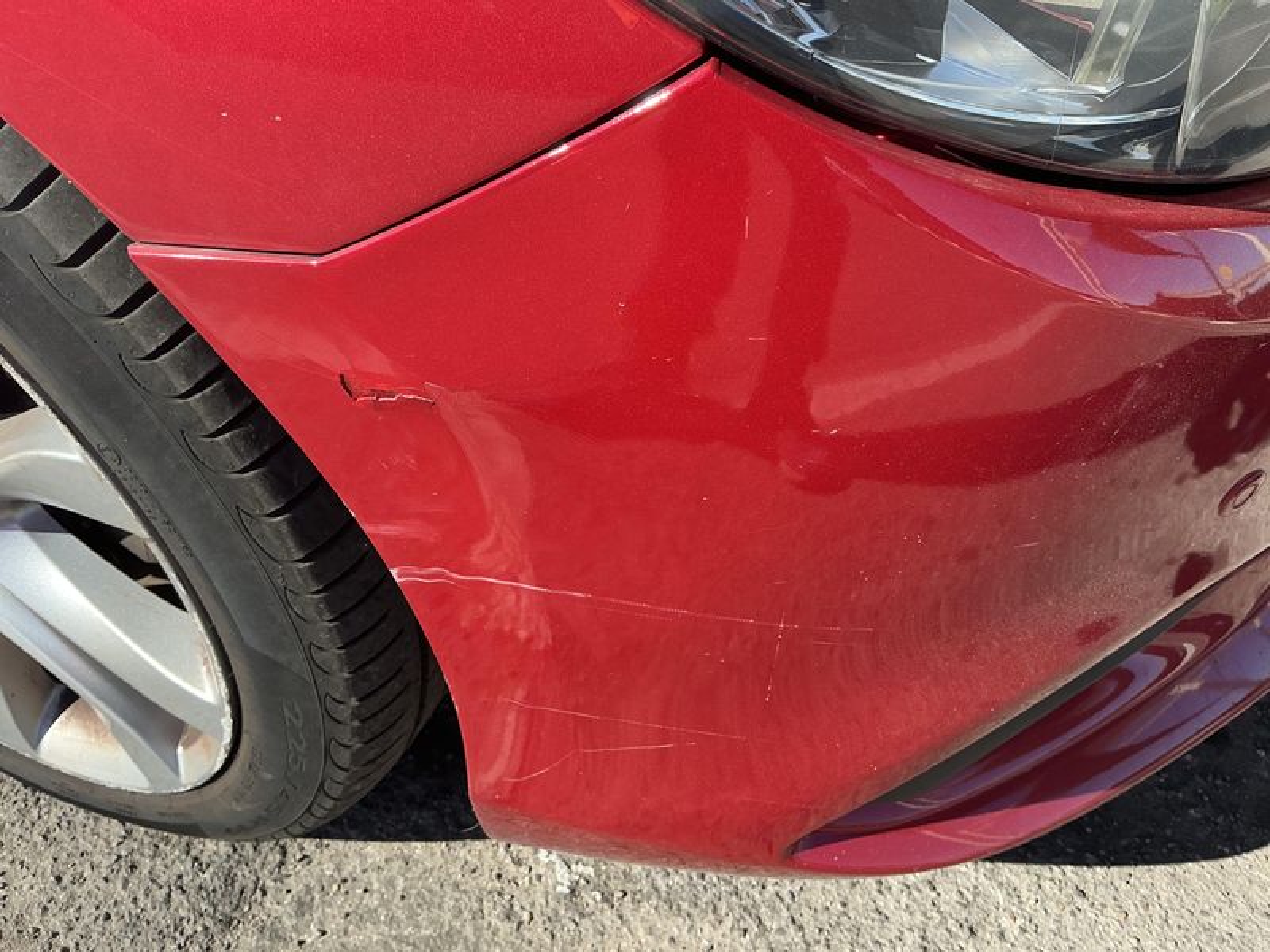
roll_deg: -2.8
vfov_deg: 49.7
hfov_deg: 63.4
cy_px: 476
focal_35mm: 28
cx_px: 635
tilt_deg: -43.9
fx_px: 1027
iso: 25
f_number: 1.8
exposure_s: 1/473
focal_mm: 3
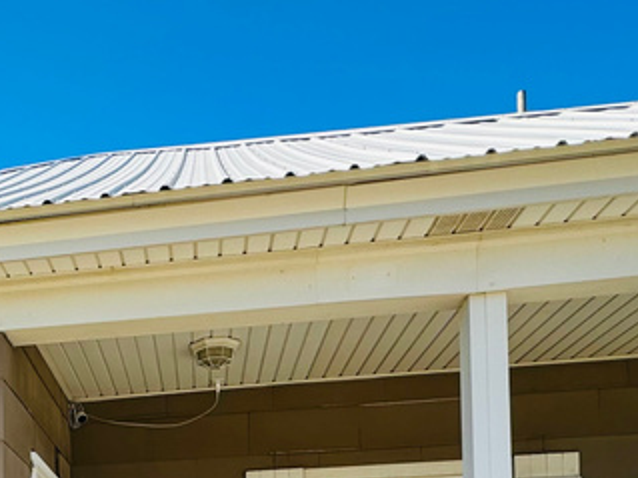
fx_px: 829
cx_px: 54
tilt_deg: +1.1
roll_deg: +0.4
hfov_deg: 38.9
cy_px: 636
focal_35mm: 45
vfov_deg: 26.7
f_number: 2.2
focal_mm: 2.22
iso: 40
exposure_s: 1/544
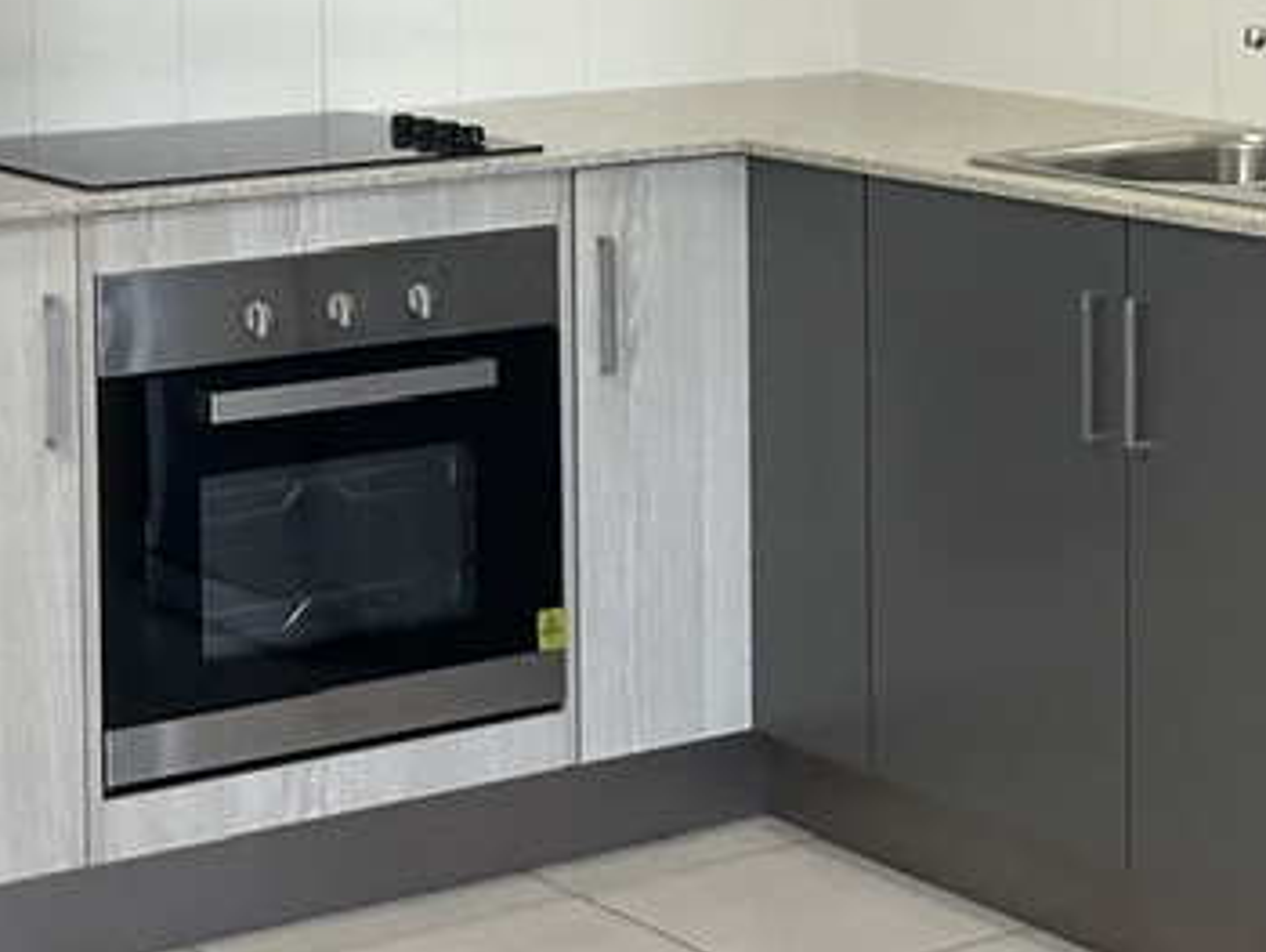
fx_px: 3879
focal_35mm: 106
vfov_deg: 13.7
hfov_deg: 18.3
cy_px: -58
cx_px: 1035
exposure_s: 1/50
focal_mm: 3
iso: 125
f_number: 1.8
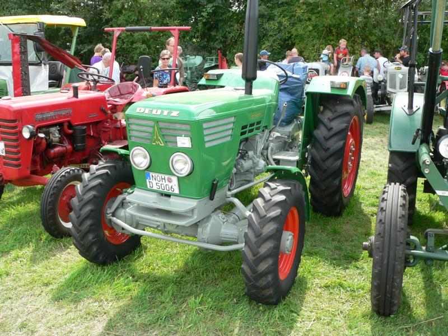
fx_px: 466
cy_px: 168
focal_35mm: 36
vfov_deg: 39.7
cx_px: 224
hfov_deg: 51.4
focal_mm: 6
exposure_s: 1/160
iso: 80
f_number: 4
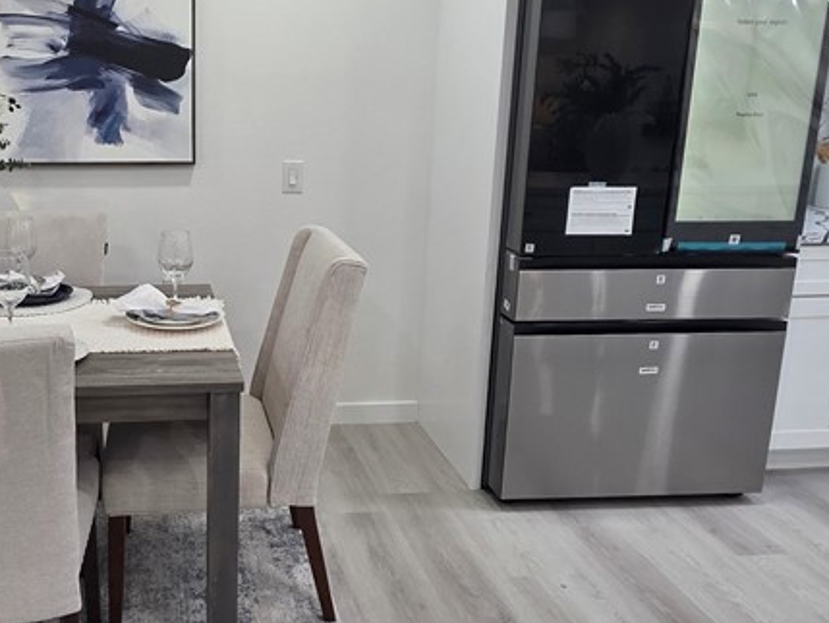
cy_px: 261
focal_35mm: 31
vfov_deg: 45.3
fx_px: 743
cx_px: 220
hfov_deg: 55.9
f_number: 1.9
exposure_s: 1/120
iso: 200
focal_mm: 2.2
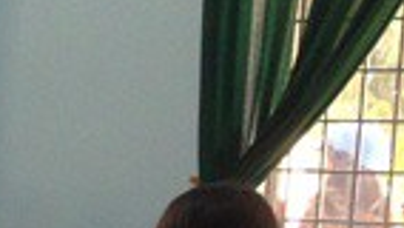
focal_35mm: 259
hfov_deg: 7.2
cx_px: -902
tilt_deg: -5.4
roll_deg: -0.8
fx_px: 2776
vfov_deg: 4.6
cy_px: 425
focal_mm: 4.12
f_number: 2.4
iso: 80
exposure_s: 1/20
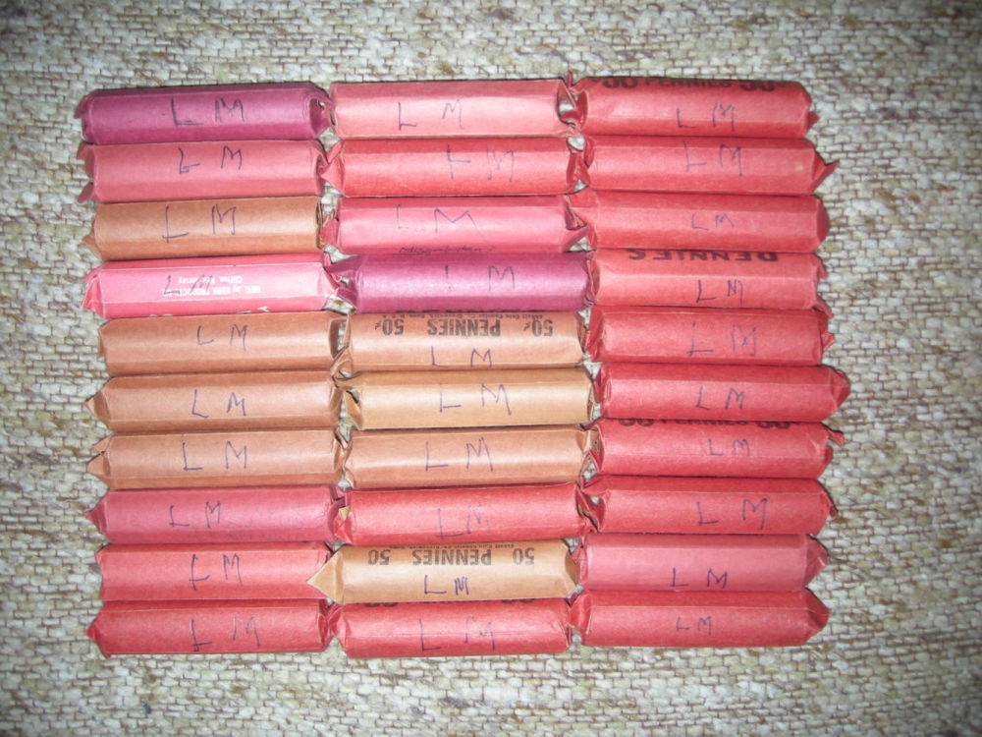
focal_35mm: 35
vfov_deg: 40.7
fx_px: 993
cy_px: 368
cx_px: 491
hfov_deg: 52.6
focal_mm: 5.7
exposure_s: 1/60
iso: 50
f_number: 5.7
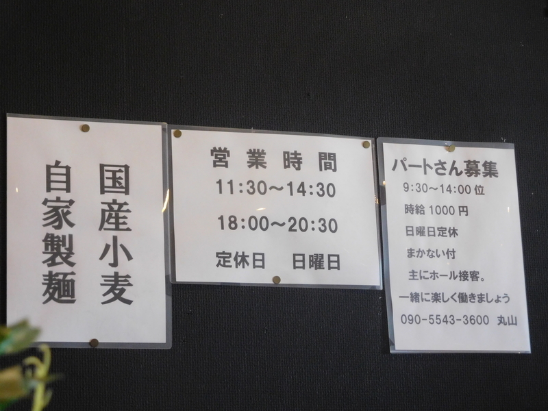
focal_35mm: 100
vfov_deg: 14.8
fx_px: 1583
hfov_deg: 19.6
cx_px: 274
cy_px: 206
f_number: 4.8
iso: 800
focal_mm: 17.8
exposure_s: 1/30
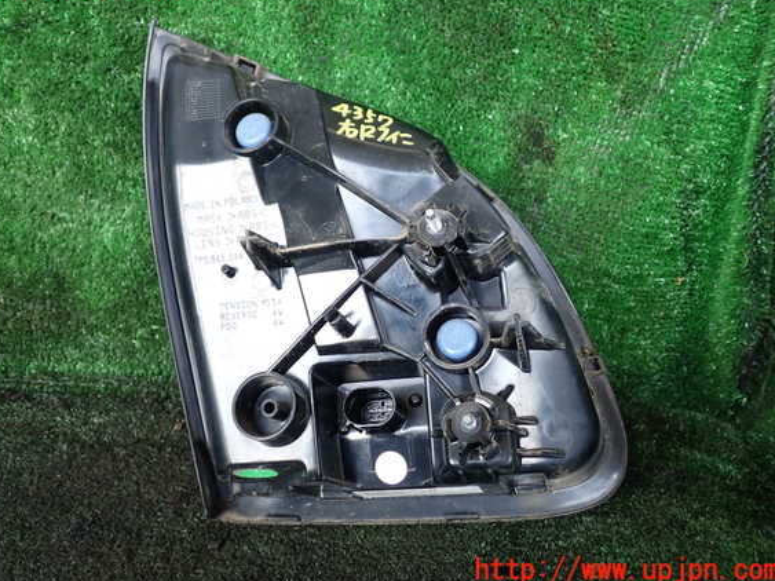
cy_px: 278
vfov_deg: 44.1
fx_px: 716
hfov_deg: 56.8
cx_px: 373
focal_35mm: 32
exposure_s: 1/60
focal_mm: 5.4
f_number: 2.3
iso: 200
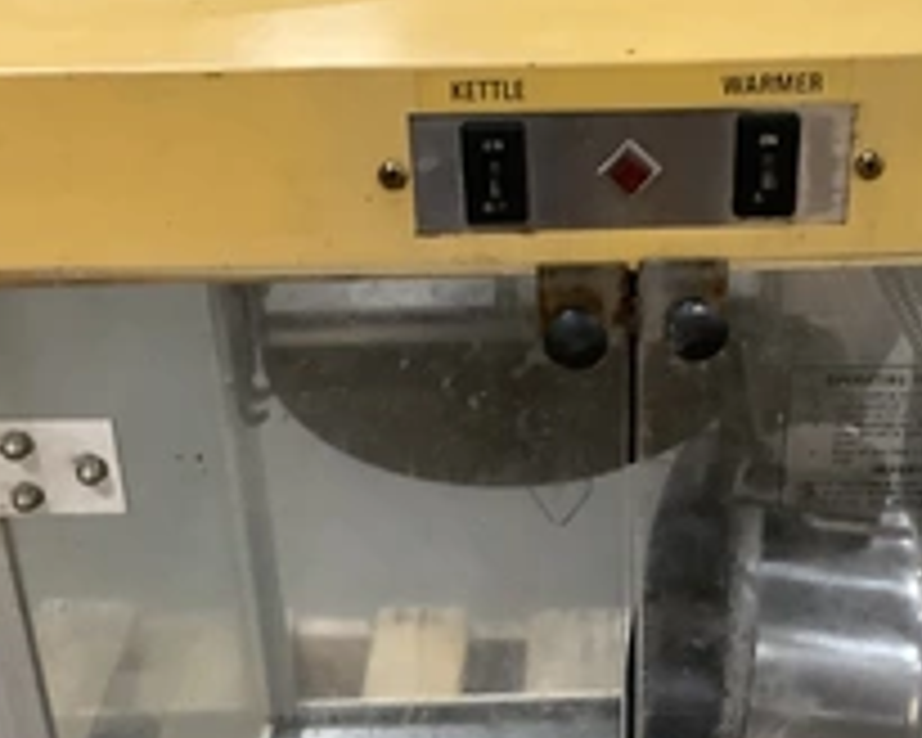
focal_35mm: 59
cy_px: 472
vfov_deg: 25.7
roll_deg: -0.5
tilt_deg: -31.6
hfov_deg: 31.8
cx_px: 576
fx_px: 1610
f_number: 2.4
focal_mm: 3.3
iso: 320
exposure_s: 1/40
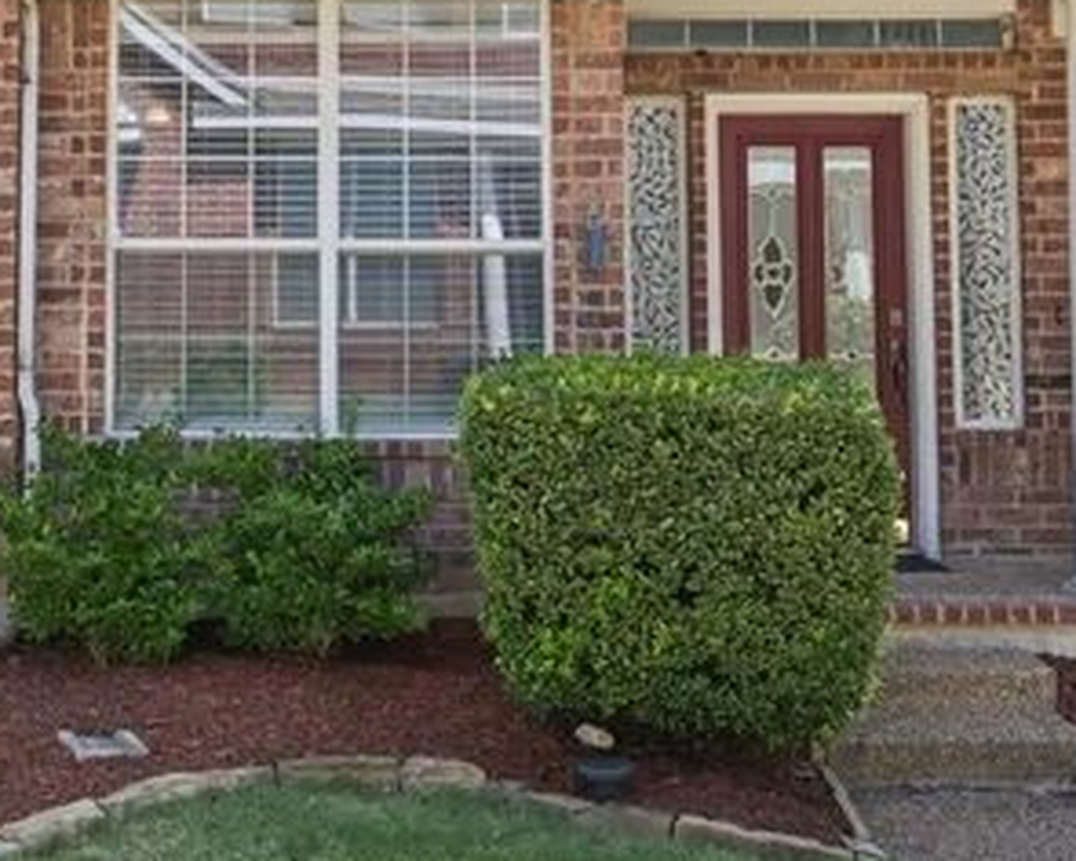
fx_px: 2070
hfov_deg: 28.8
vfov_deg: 21.9
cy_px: -155
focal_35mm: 65
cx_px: 299
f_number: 9
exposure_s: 1/200
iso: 250
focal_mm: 20
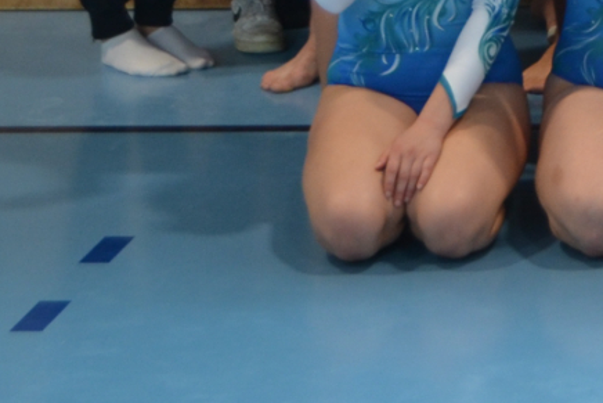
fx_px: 2832
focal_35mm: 169
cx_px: 1169
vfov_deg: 7.7
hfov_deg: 11.1
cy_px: -455
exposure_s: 1/40
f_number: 4
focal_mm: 24
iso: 400
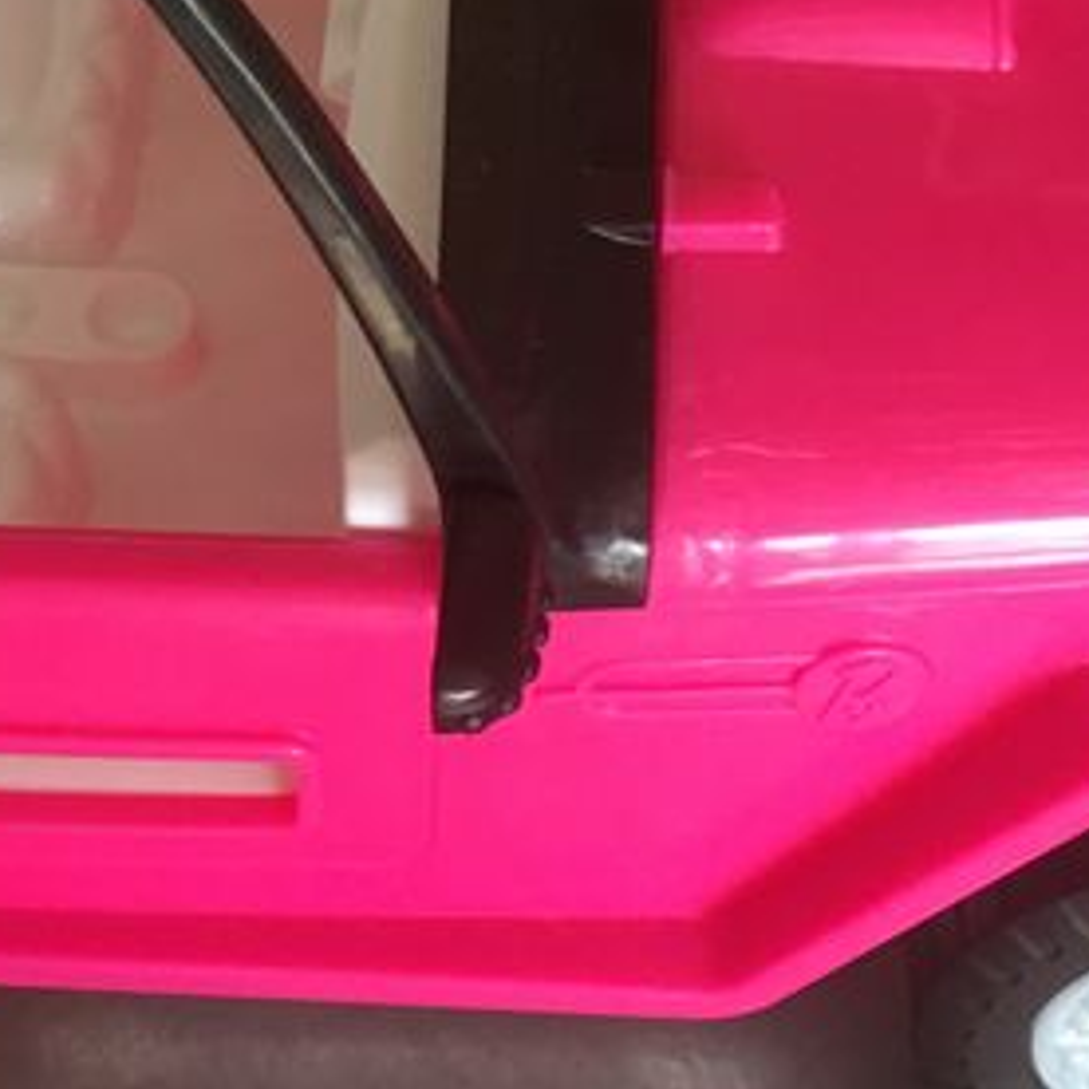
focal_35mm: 93
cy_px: 363
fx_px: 3310
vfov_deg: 18.6
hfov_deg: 18.7
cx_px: 529
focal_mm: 4.15
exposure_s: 1/33
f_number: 2.2
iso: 50
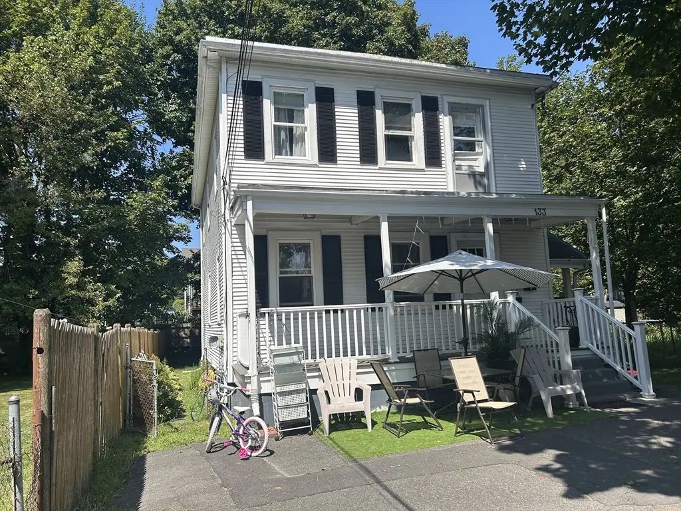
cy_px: 256
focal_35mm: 26
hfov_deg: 67.3
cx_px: 340
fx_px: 511
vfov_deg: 53.1
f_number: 1.5
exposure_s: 1/3077
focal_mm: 5.7
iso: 50
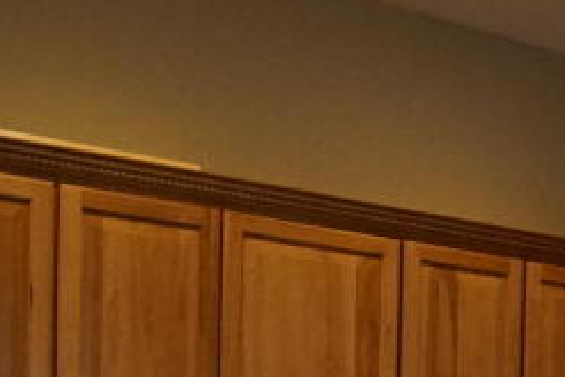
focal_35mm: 84
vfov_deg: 15.0
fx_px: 1318
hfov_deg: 23.0
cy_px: 576
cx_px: 597
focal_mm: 18
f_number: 4
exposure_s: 1/125
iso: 6400
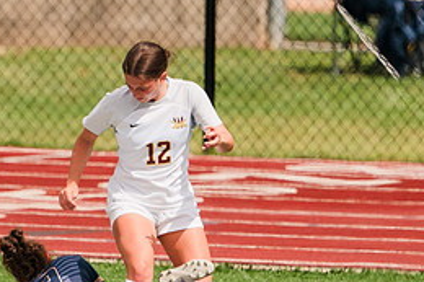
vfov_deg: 0.7
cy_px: 224
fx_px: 21880
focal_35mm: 1859
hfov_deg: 1.1
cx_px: -68
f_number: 6.3
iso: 250
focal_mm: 600
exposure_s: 1/1600
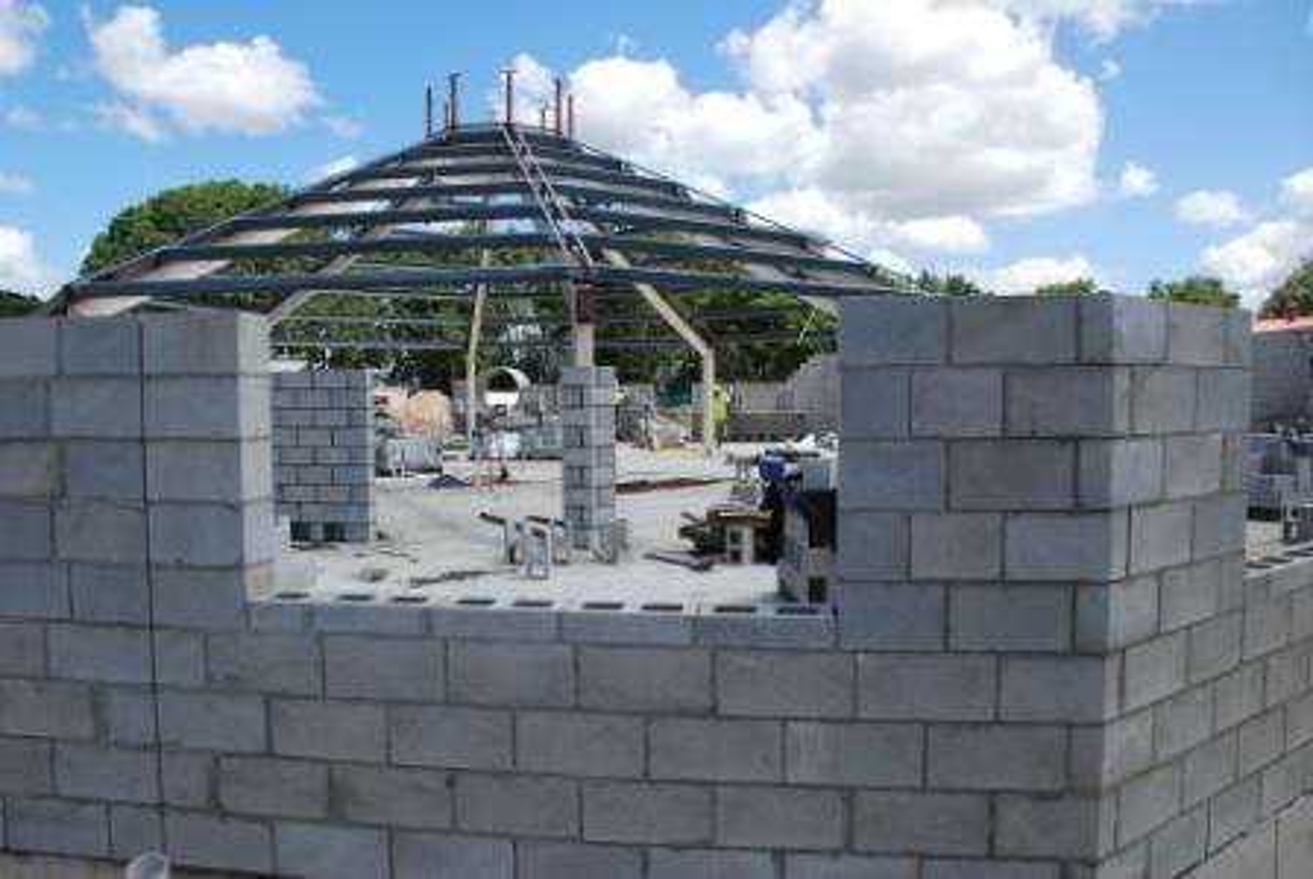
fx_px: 986
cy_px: 440
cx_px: 656
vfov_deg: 48.1
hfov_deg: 67.3
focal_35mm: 27
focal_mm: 18
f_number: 7.1
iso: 100
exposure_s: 1/200
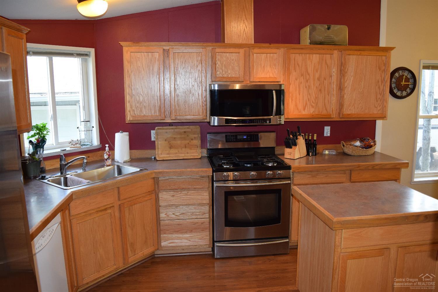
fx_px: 328
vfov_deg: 47.9
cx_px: 219
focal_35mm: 27
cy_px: 146
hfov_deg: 67.4
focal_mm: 18
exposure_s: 1/100
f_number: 5
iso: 800
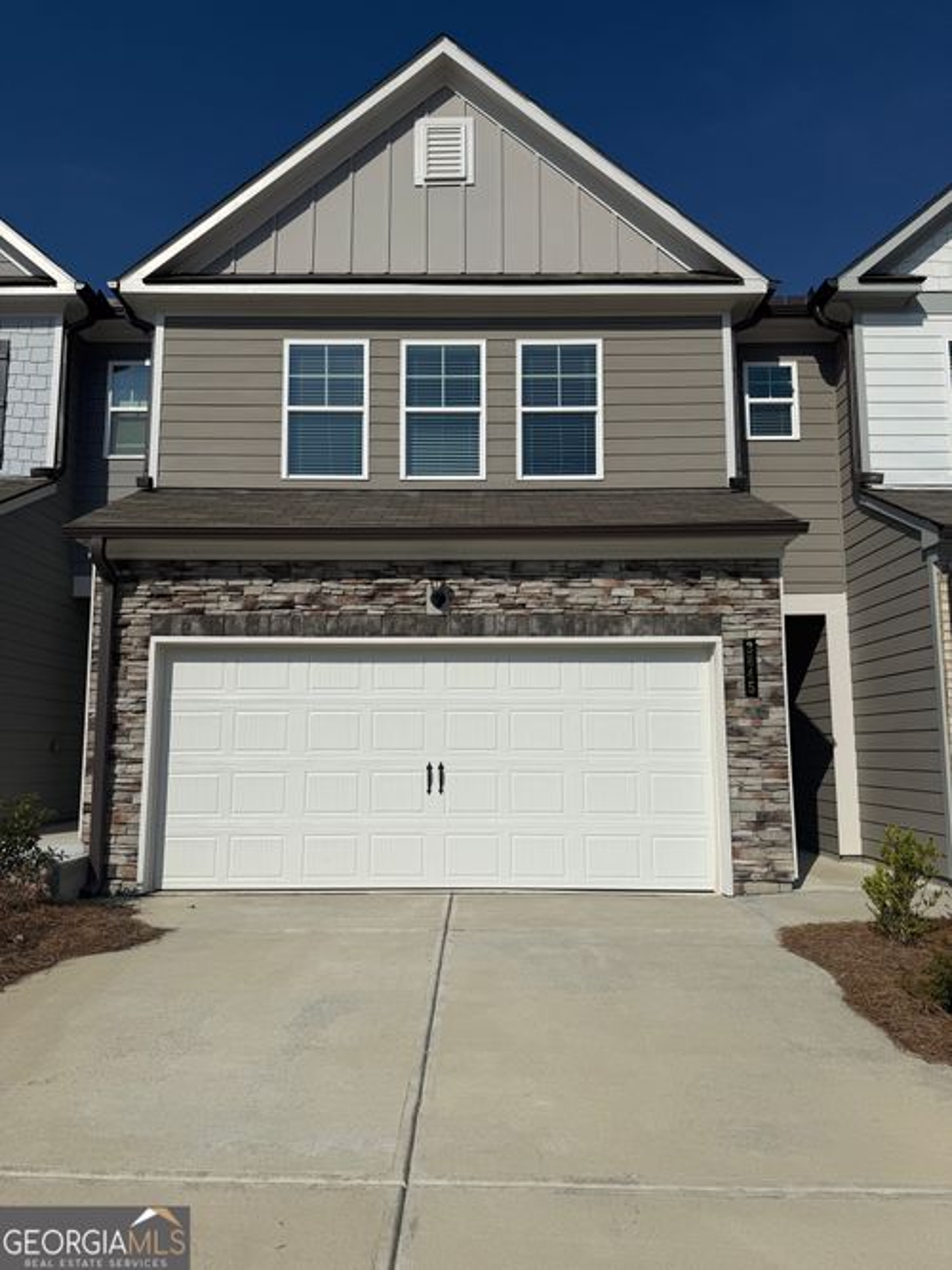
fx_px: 880
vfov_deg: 71.6
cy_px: 635
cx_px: 476
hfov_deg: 56.8
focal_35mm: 24
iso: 64
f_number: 1.78
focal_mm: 6.76
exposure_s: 1/14286
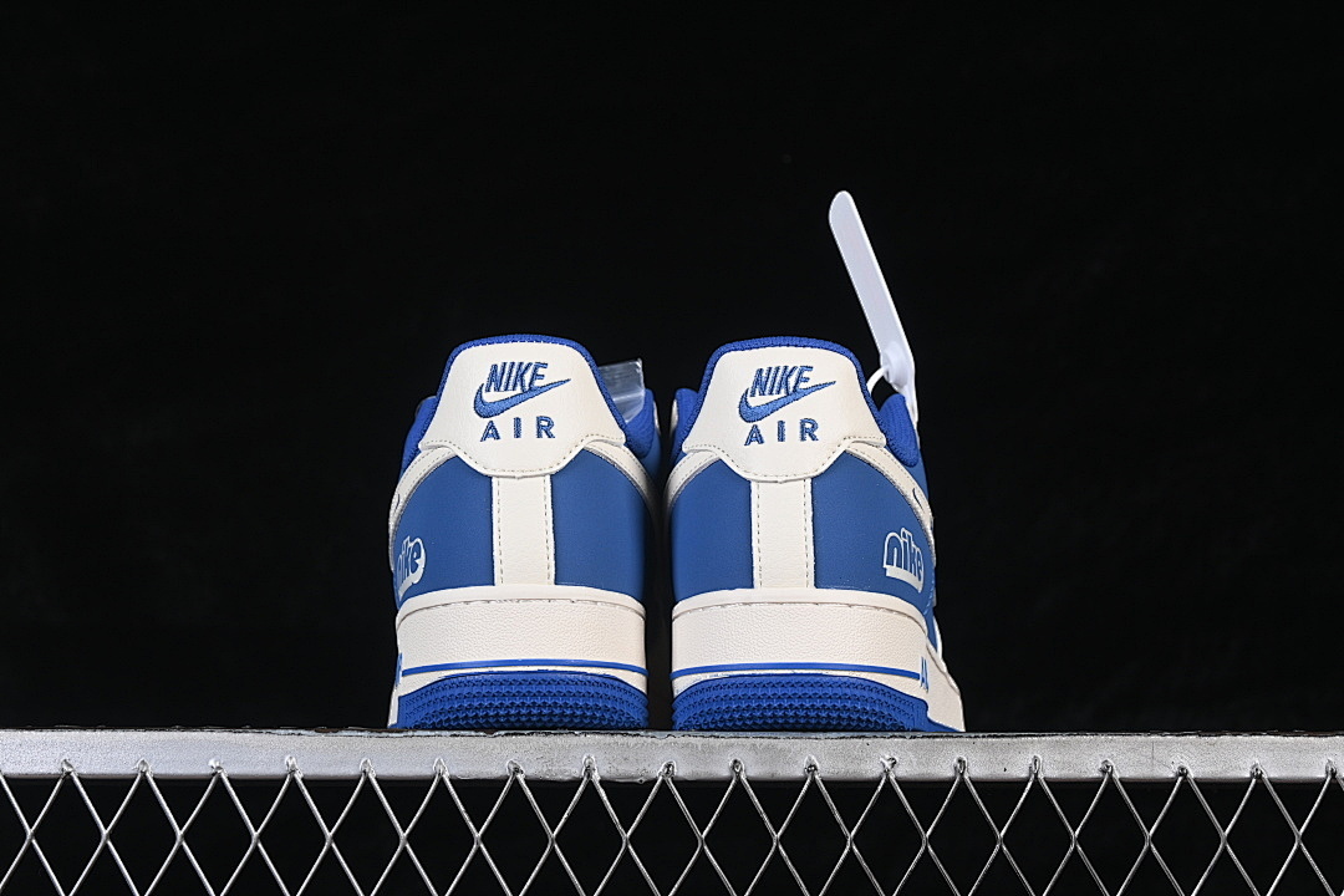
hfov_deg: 27.0
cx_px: 672
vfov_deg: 18.2
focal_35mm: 75
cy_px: 448
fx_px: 2800
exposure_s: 1/80
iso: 160
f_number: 8
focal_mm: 50
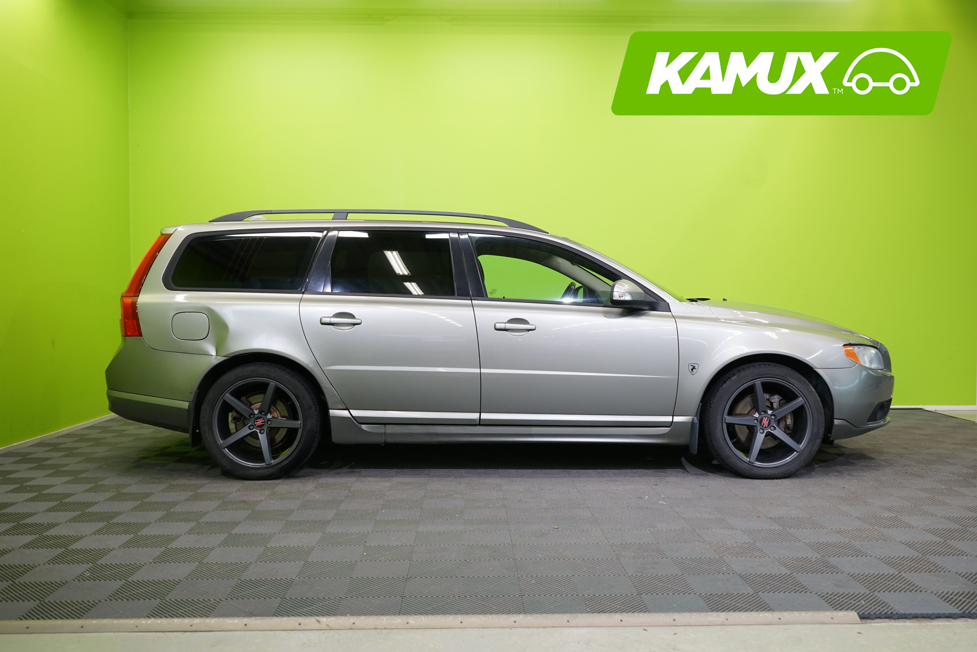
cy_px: 326
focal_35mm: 31
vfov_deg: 42.3
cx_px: 488
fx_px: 841
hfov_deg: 60.3
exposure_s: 1/30
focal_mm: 31
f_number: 6.3
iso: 640
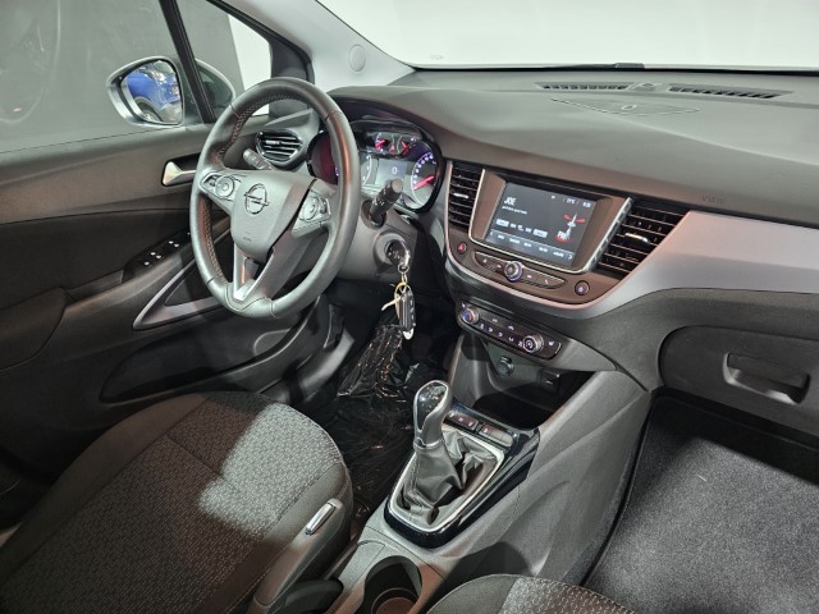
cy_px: 307
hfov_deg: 73.9
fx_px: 544
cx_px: 410
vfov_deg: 58.9
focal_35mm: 23
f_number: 1.7
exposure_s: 1/25
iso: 500
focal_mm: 6.3
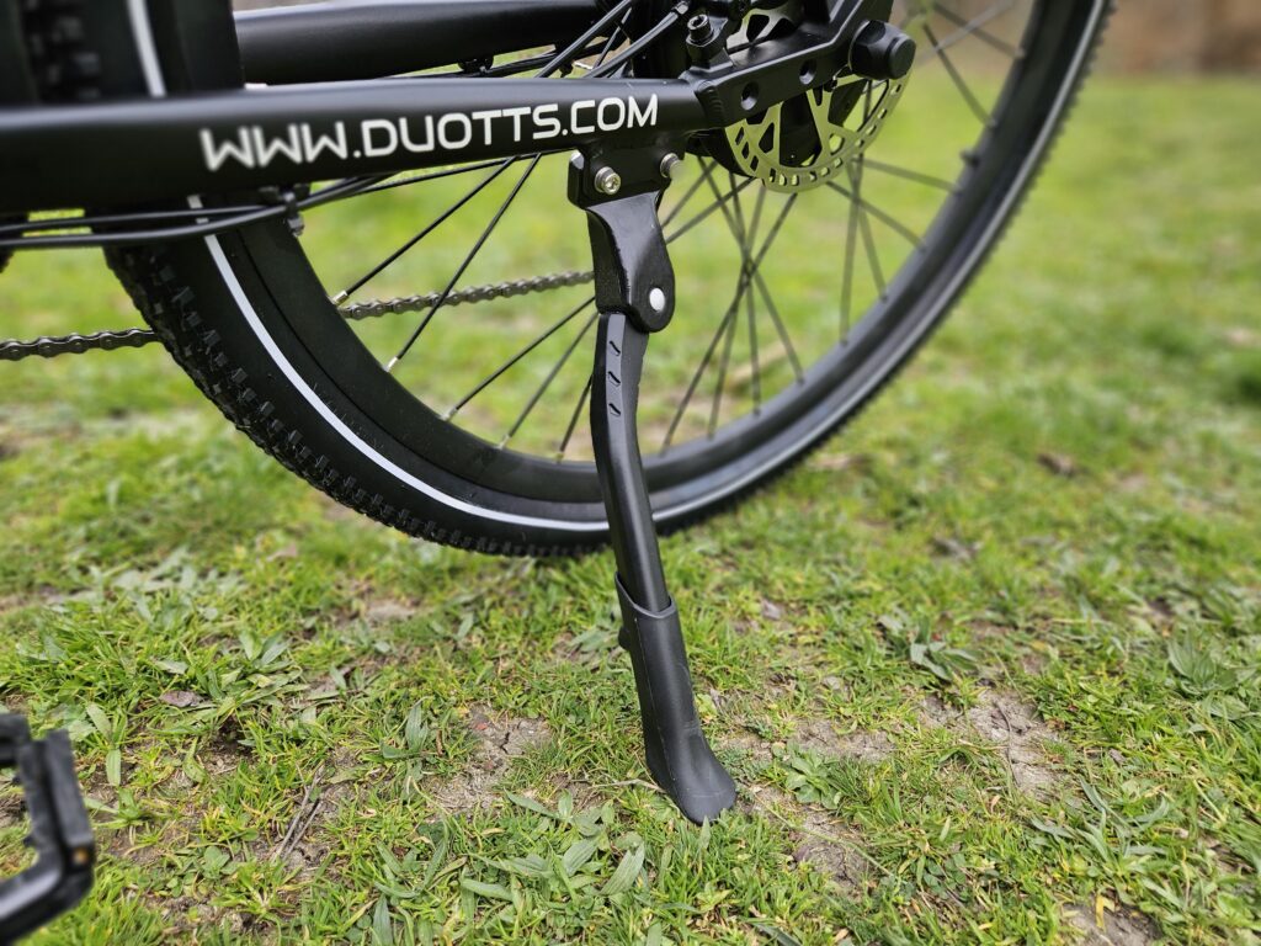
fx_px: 838
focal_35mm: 23
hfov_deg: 73.9
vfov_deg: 58.9
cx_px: 630
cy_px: 473
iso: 50
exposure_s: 1/359
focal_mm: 5.4
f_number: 1.8
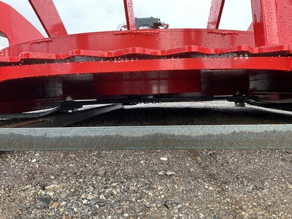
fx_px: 245
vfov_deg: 48.2
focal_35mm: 29
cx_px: 146
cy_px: 110
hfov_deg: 61.7
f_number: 1.8
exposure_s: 1/122
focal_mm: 3
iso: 32
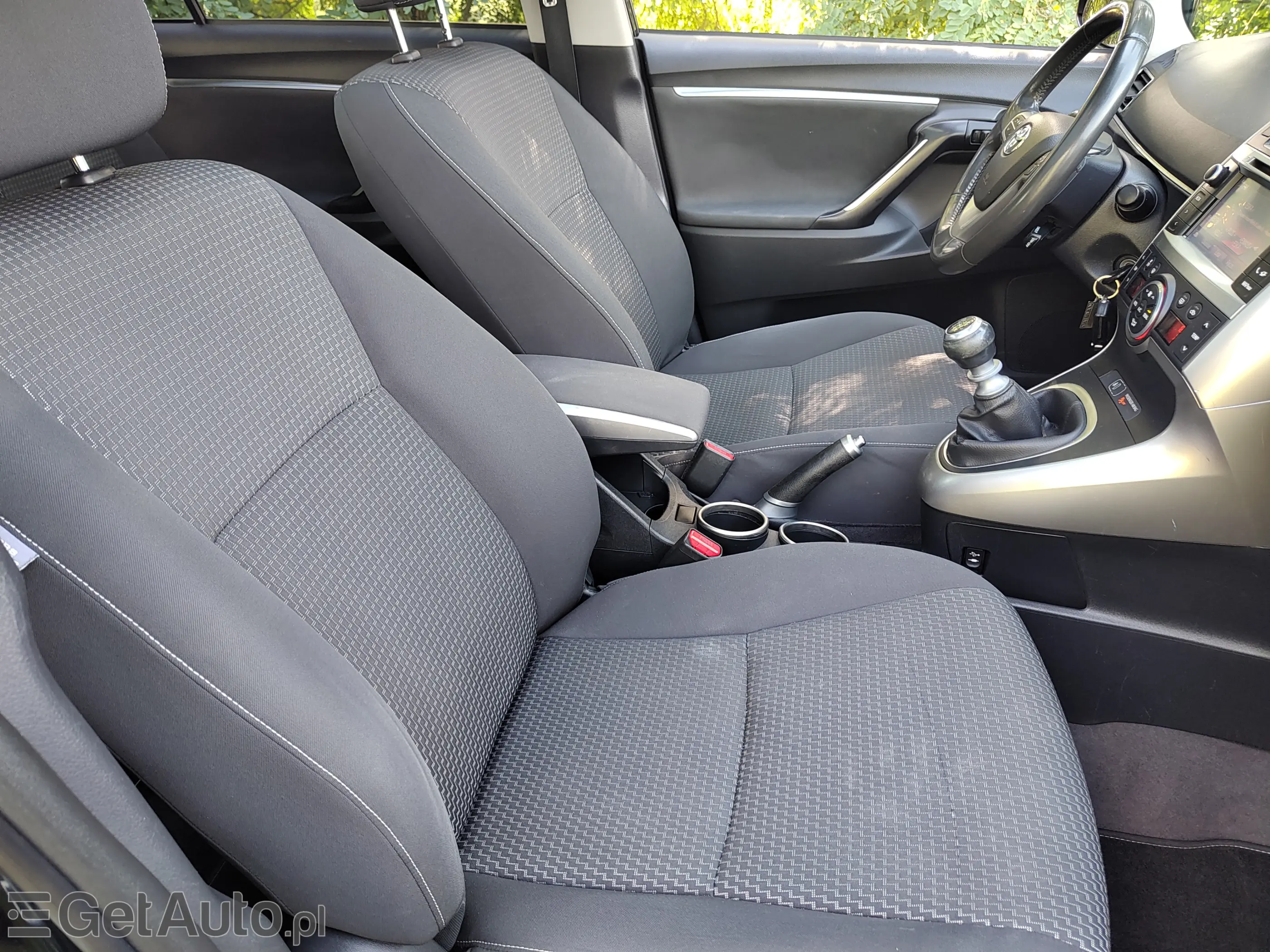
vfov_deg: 58.9
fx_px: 844
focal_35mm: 23
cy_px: 476
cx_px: 635
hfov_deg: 73.9
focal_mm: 5.56
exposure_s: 1/50
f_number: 1.8
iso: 190
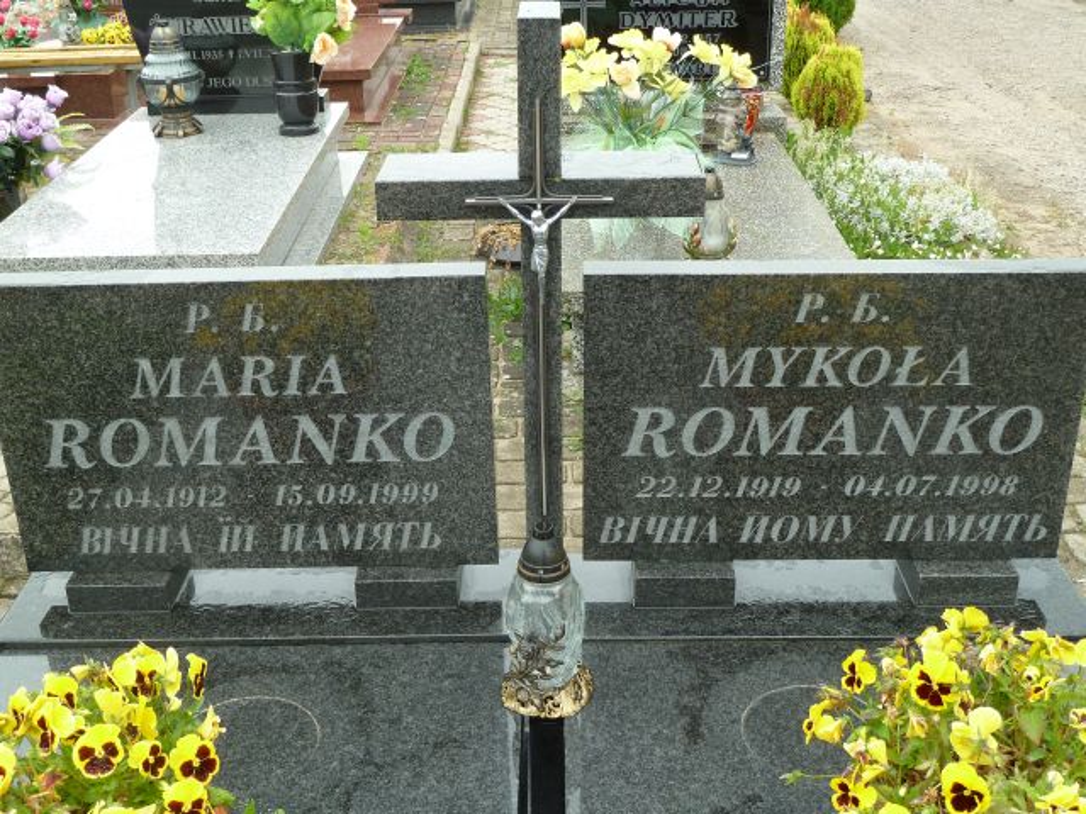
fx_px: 1318
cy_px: 407
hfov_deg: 44.8
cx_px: 543
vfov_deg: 34.3
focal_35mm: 42
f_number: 3.7
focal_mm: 6.9
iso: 80
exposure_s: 1/50
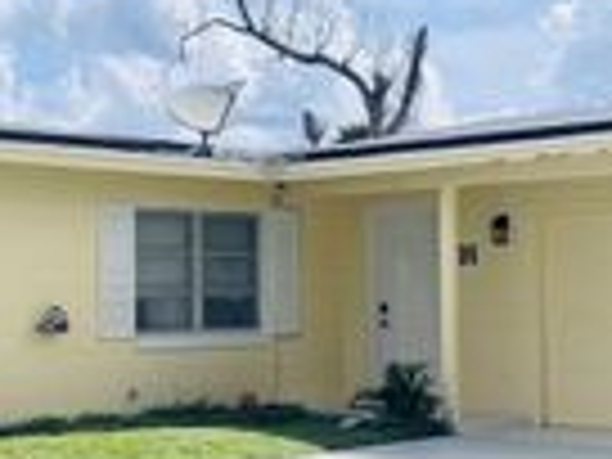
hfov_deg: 22.2
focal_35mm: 88
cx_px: 256
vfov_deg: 16.8
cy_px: 281
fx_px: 1556
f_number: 1.78
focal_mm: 6.76
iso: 80
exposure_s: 1/3802
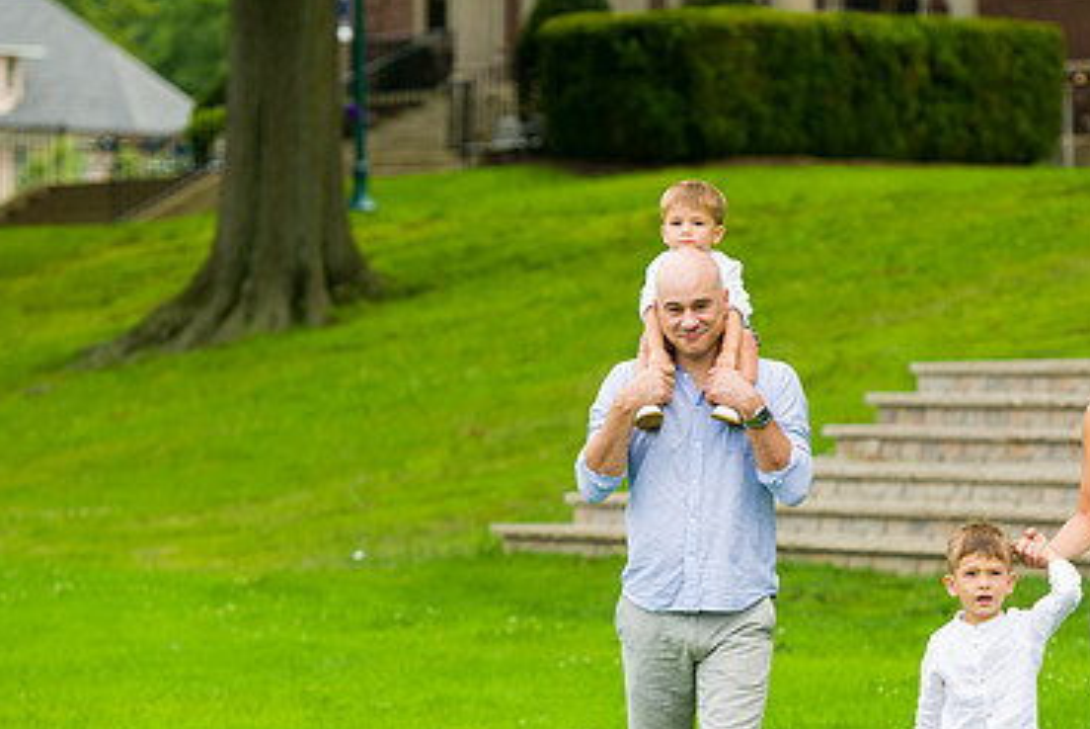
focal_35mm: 197
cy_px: 440
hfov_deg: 10.4
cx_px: 735
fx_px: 5969
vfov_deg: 7.0
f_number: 4
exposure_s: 1/500
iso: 200
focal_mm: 125
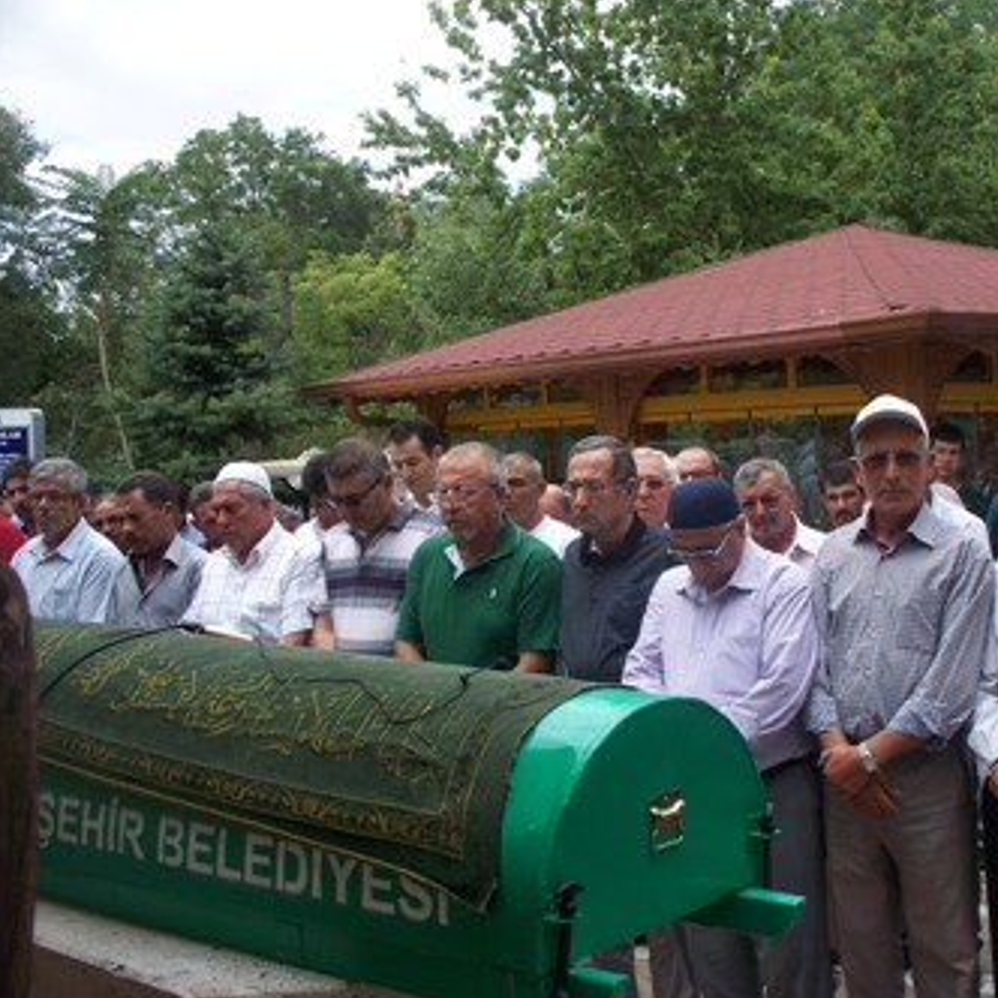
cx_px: 661
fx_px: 1403
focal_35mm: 43
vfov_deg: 39.2
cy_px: 496
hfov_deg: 38.7
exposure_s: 1/500
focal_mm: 7.54
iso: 64
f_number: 2.8
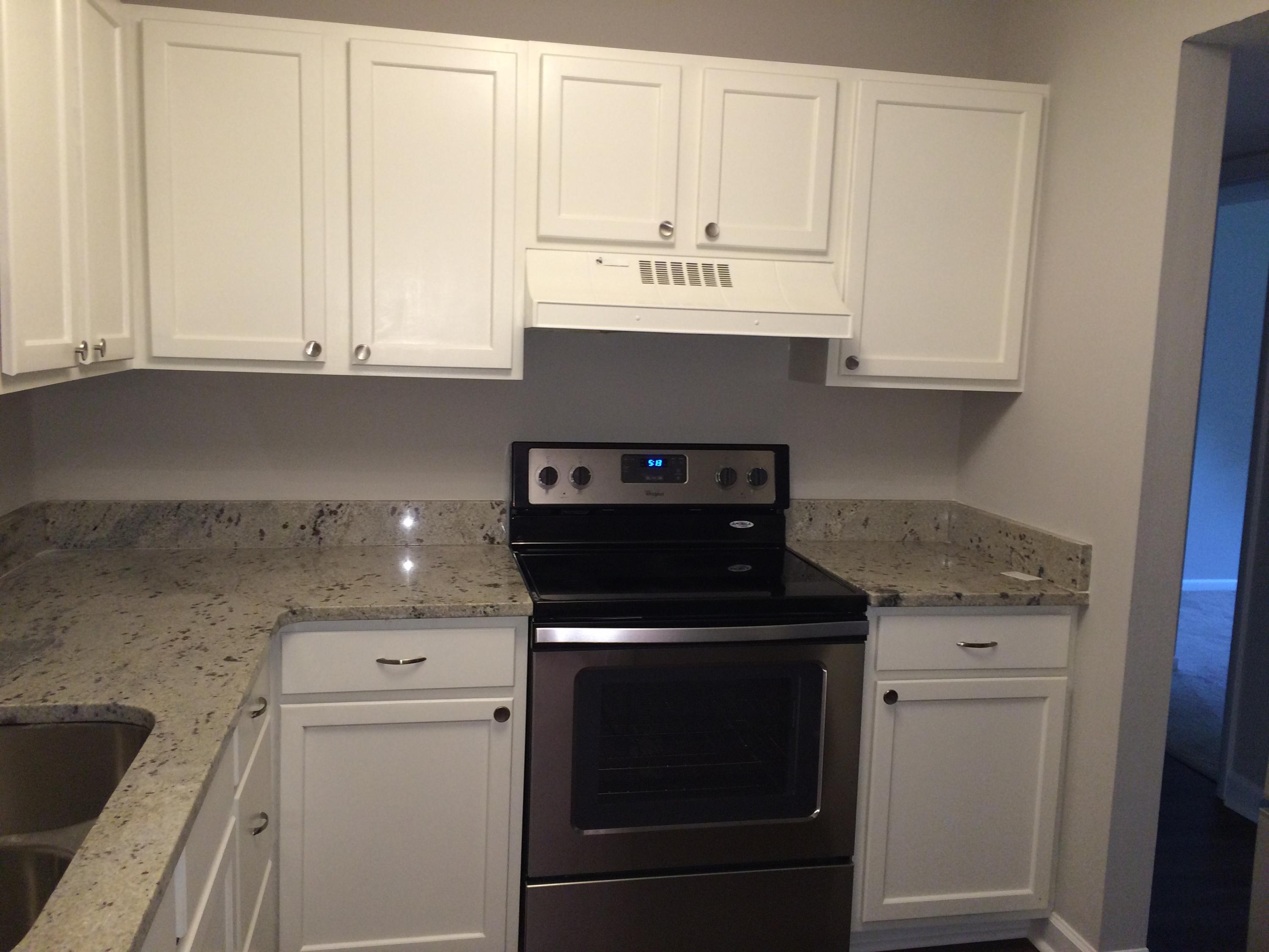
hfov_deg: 61.7
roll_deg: -1.1
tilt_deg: -7.5
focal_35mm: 29
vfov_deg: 48.2
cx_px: 634
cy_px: 476
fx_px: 1063
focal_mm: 4.15
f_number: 2.2
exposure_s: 1/30
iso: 125
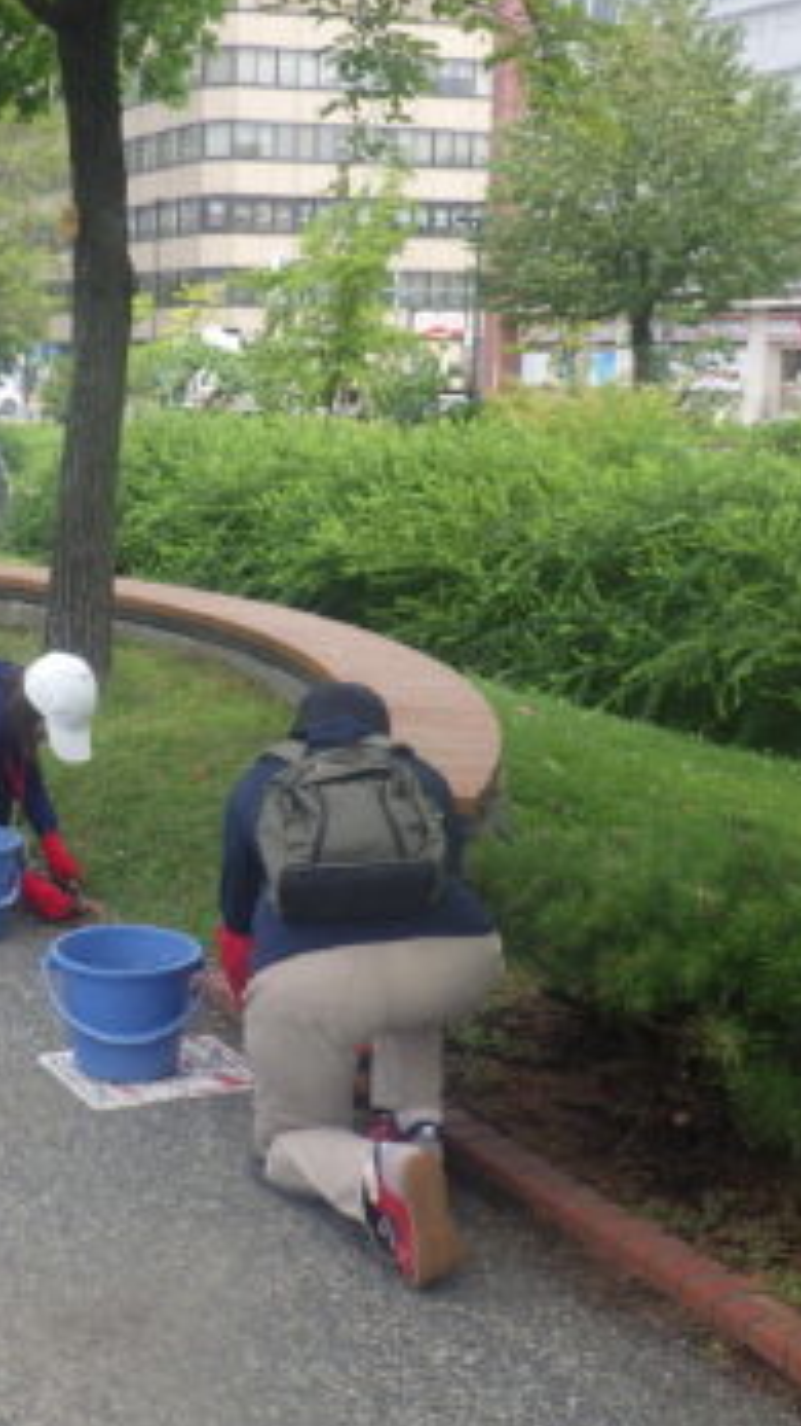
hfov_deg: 22.7
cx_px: -55
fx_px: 1889
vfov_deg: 41.3
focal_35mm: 50
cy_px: 672
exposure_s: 1/250
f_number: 4.2
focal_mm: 5
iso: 125
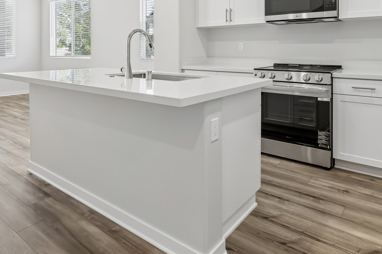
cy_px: 48
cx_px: 180
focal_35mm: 27
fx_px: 286
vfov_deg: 45.3
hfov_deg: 67.3
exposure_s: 1/30
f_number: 8
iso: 250
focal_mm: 16
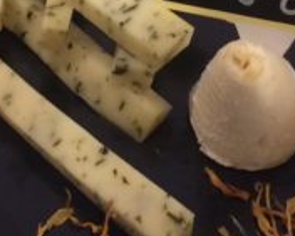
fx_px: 1441
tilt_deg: -49.9
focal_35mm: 165
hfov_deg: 11.6
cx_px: 12
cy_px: -74
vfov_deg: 9.2
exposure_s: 1/33
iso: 125
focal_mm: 4.15
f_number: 2.2
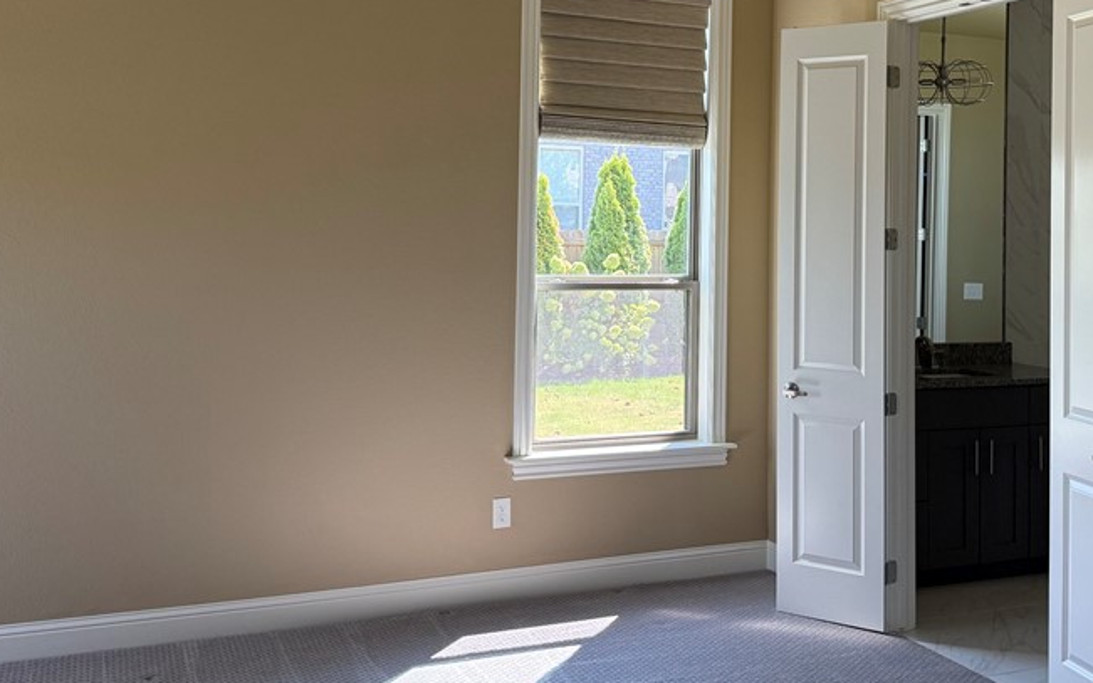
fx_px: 1192
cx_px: 598
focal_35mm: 40
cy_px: 190
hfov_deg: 49.2
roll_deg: -1.2
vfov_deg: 31.5
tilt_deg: +1.8
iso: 160
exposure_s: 1/240
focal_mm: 6.76
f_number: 1.78
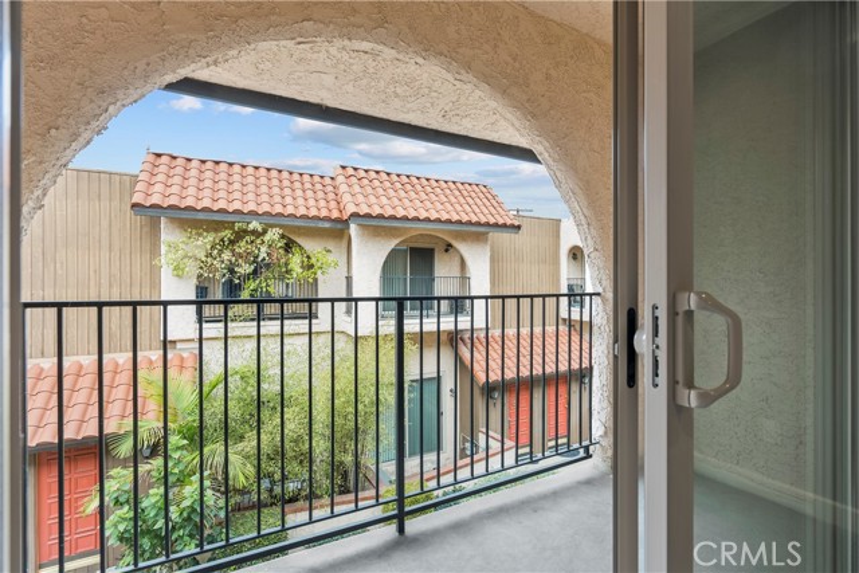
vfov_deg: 73.8
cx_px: 430
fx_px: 382
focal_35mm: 16
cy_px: 286
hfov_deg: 96.7
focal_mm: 16
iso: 250
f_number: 6.3
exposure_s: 1/15
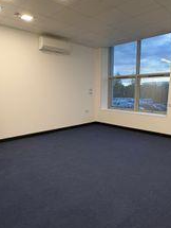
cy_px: 121
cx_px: 90
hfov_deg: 53.2
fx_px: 171
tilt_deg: -10.4
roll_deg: +0.1
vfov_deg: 67.2
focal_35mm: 26
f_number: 2.2
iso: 160
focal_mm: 2.22
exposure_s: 1/100
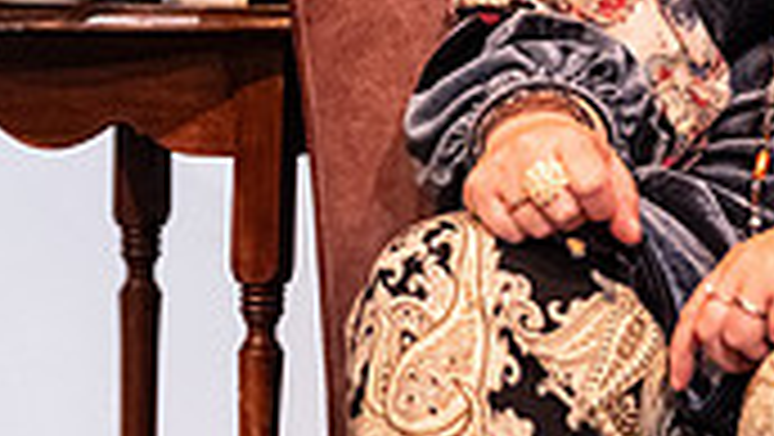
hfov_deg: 4.0
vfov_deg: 2.2
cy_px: -326
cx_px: 648
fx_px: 11090
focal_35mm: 540
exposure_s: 1/250
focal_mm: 102.2
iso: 2000
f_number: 3.2
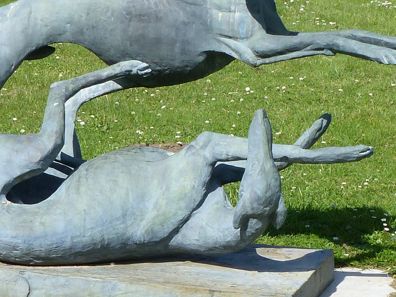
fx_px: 2026
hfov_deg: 11.2
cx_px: 244
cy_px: 189
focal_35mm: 177
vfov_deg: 8.4
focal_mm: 8.7
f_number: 4
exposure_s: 1/800
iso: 100
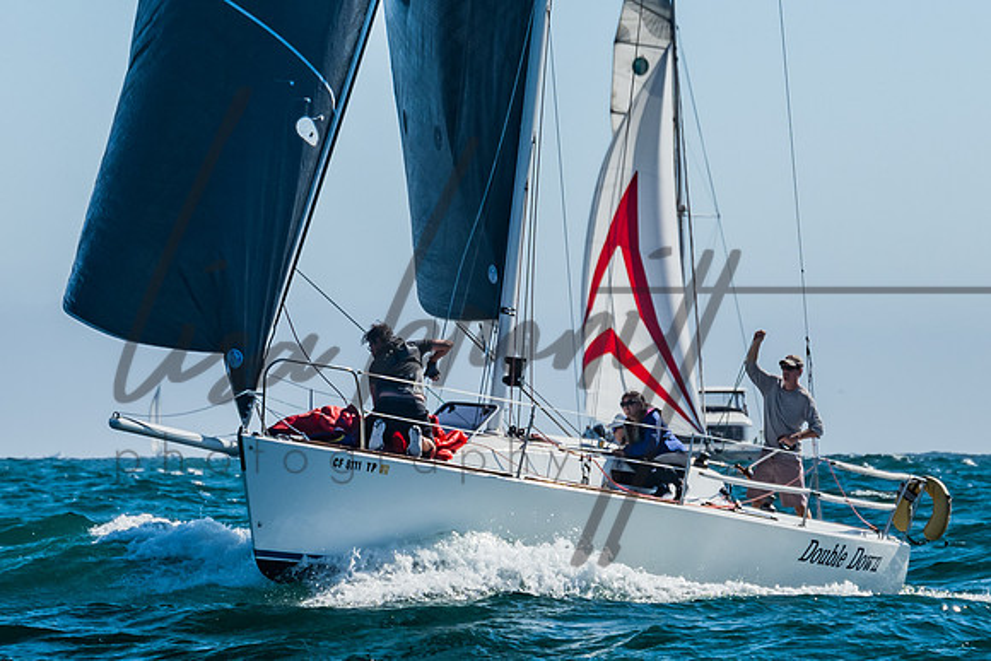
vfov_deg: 4.2
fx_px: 9108
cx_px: 327
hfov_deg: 6.2
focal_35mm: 331
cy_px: 307
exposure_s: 1/640
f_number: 6.3
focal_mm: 110
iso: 160
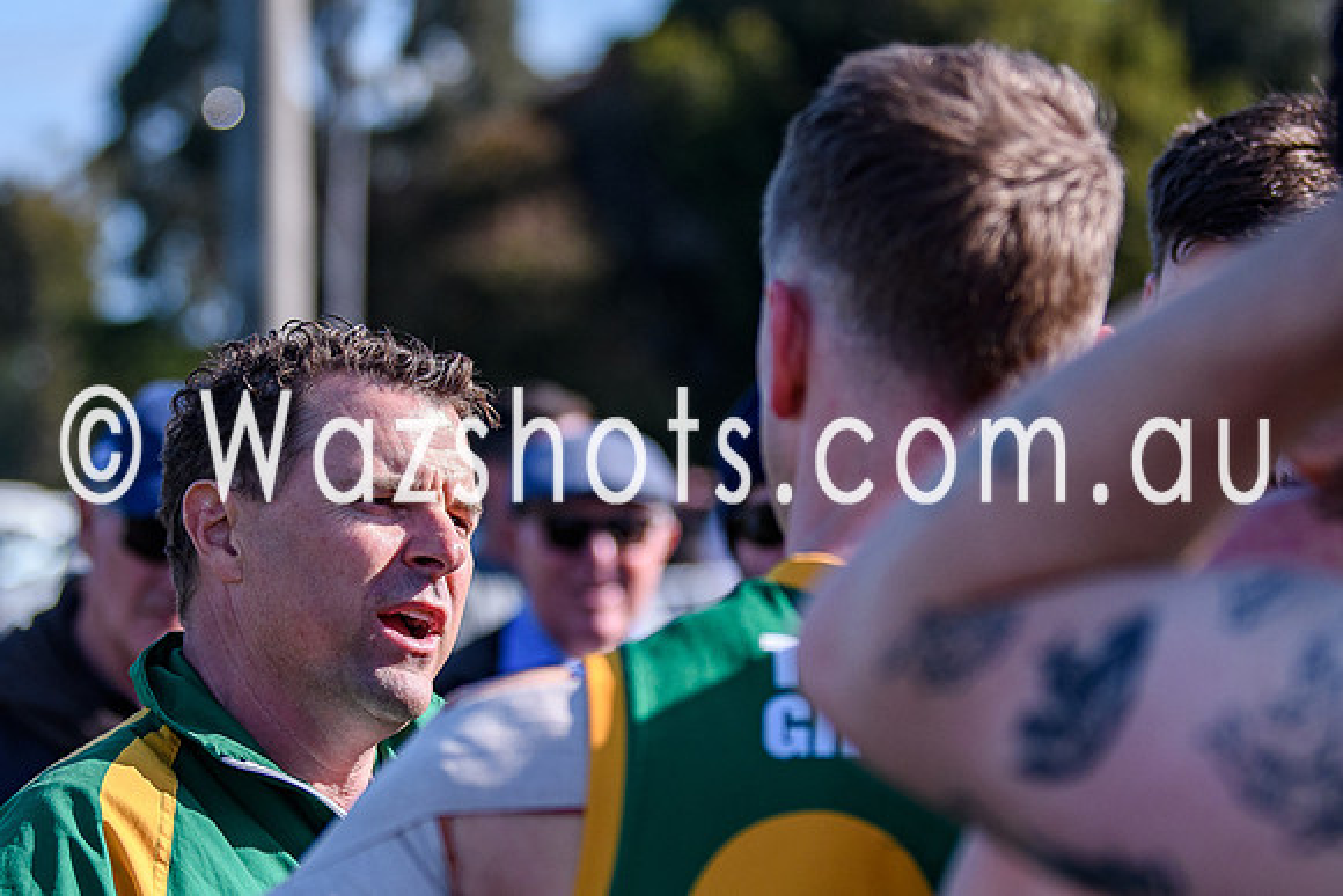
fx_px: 6311
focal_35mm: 169
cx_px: 715
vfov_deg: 8.1
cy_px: 605
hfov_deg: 12.1
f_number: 2.8
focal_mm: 80
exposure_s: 1/5000
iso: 400
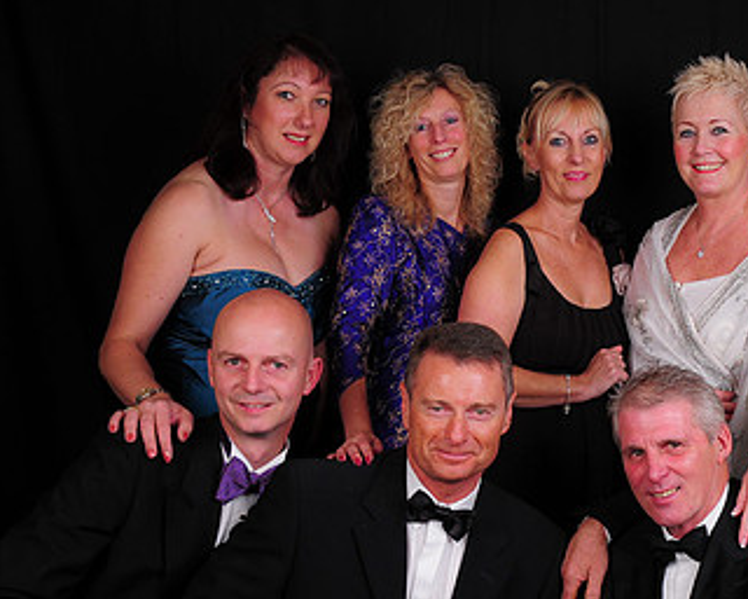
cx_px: 617
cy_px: 338
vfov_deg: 27.1
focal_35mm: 56
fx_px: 1240
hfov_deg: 32.5
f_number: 8
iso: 200
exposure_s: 1/125
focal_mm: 22
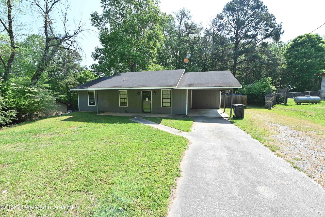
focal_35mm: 14
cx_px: 162
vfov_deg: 81.1
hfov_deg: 104.3
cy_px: 108
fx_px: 126
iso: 200
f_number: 10
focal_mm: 14
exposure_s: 1/160
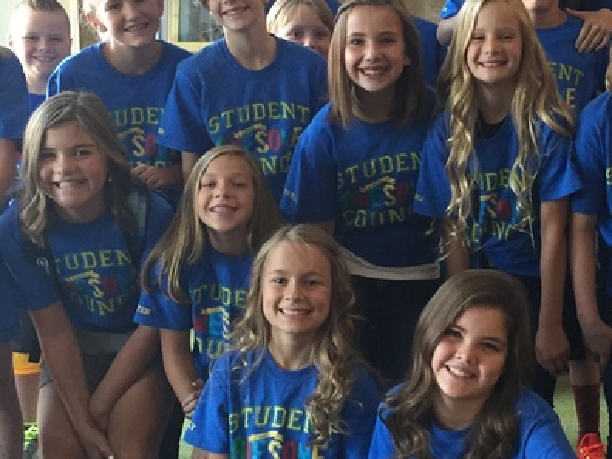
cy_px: 236
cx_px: 459
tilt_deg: -7.6
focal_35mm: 75
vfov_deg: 19.6
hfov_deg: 25.7
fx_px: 1326
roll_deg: +0.2
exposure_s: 1/30
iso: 125
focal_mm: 4.15
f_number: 2.2
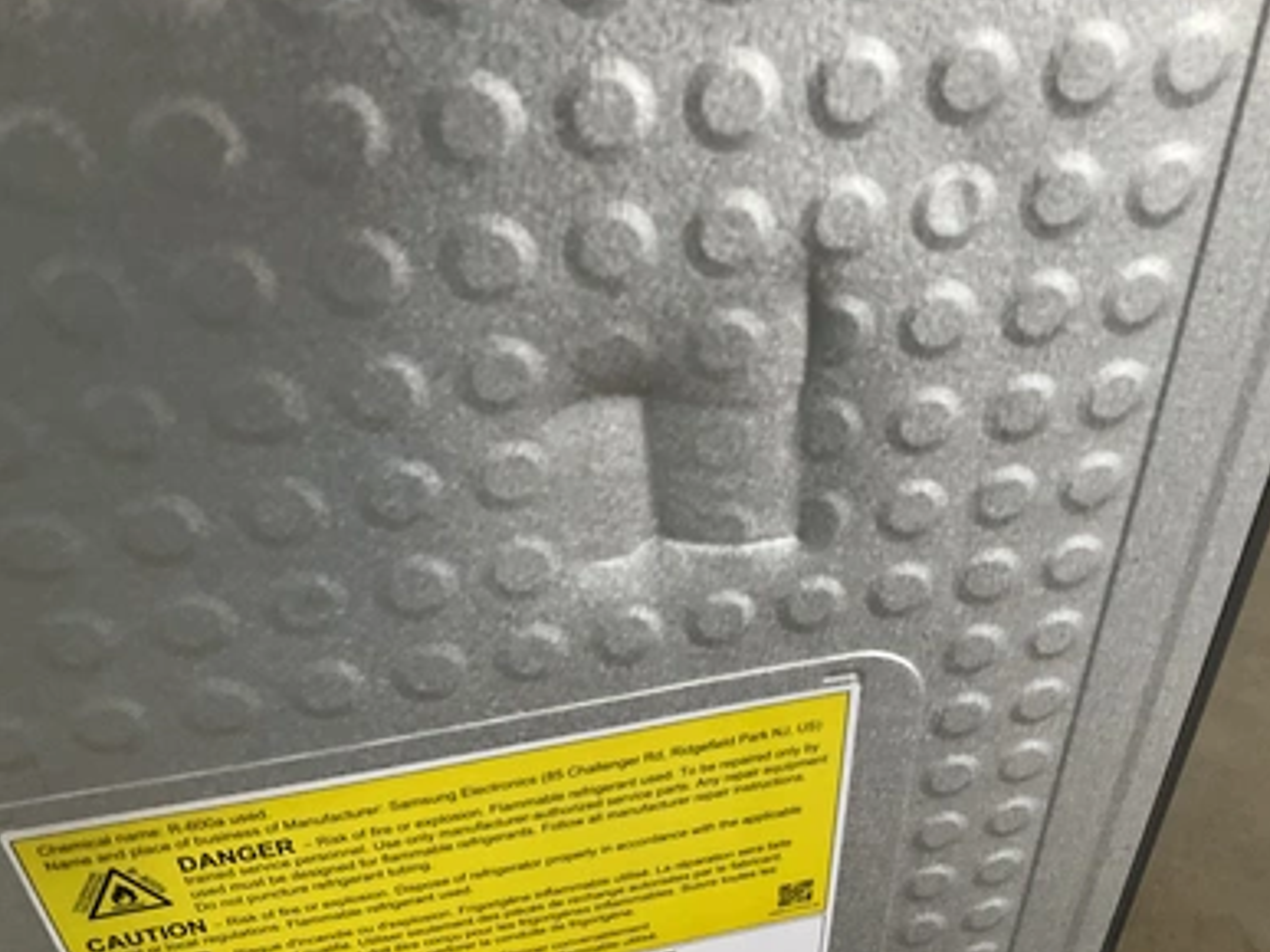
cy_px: 469
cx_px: 653
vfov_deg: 46.8
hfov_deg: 60.0
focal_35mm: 30
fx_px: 1100
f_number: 1.8
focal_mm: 3
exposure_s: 1/60
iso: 125
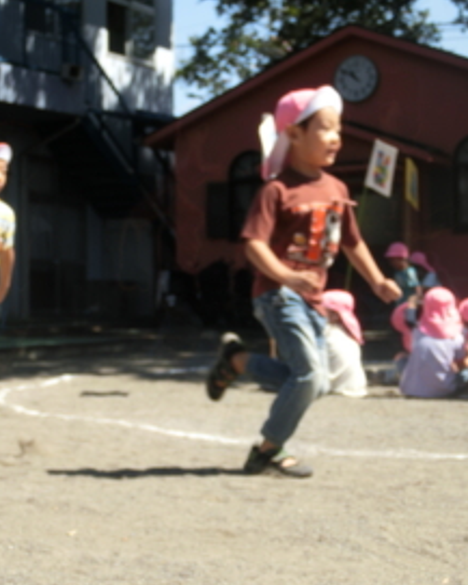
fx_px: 1298
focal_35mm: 75
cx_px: 188
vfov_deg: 25.4
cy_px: 296
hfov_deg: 20.4
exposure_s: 1/400
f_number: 4.3
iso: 80
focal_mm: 9.16
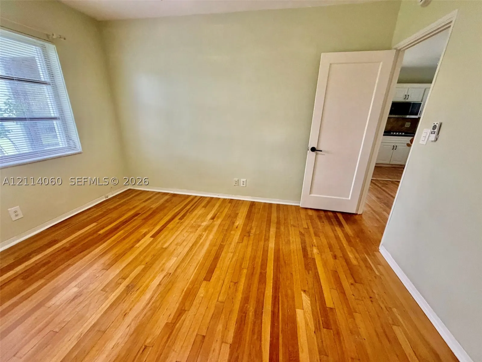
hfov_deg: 102.1
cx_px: 241
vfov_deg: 85.7
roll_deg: -0.8
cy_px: 181
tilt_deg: -19.5
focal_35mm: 14
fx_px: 195
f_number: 2.2
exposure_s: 1/119
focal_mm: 2.22
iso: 320
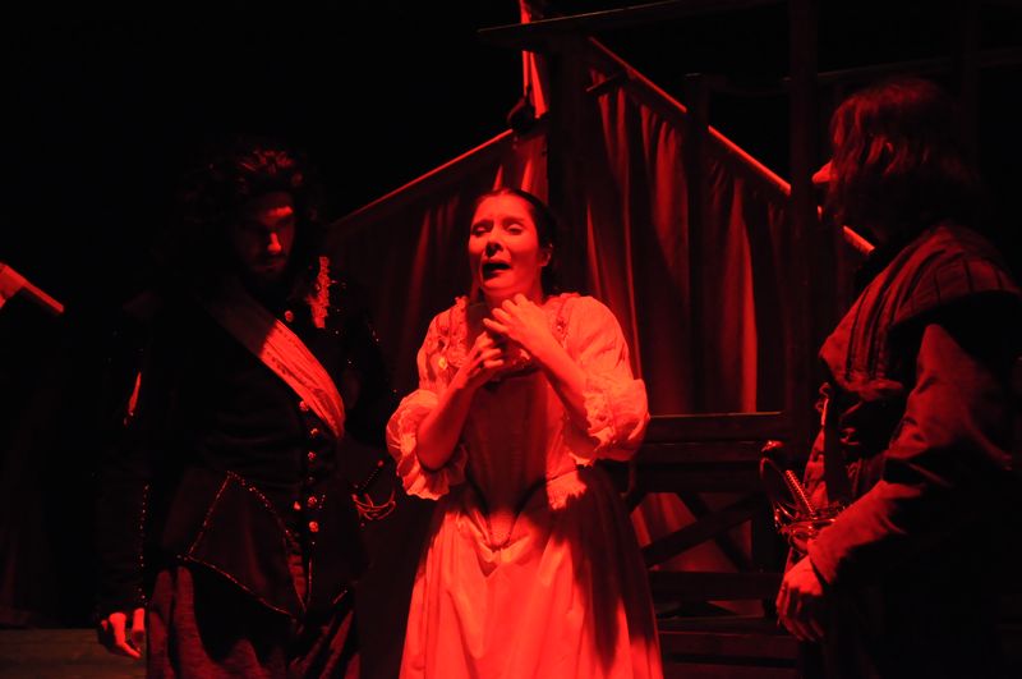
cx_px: 511
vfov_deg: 13.8
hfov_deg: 20.6
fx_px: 2807
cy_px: 340
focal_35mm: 99
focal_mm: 66
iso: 3200
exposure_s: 1/80
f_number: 5.3
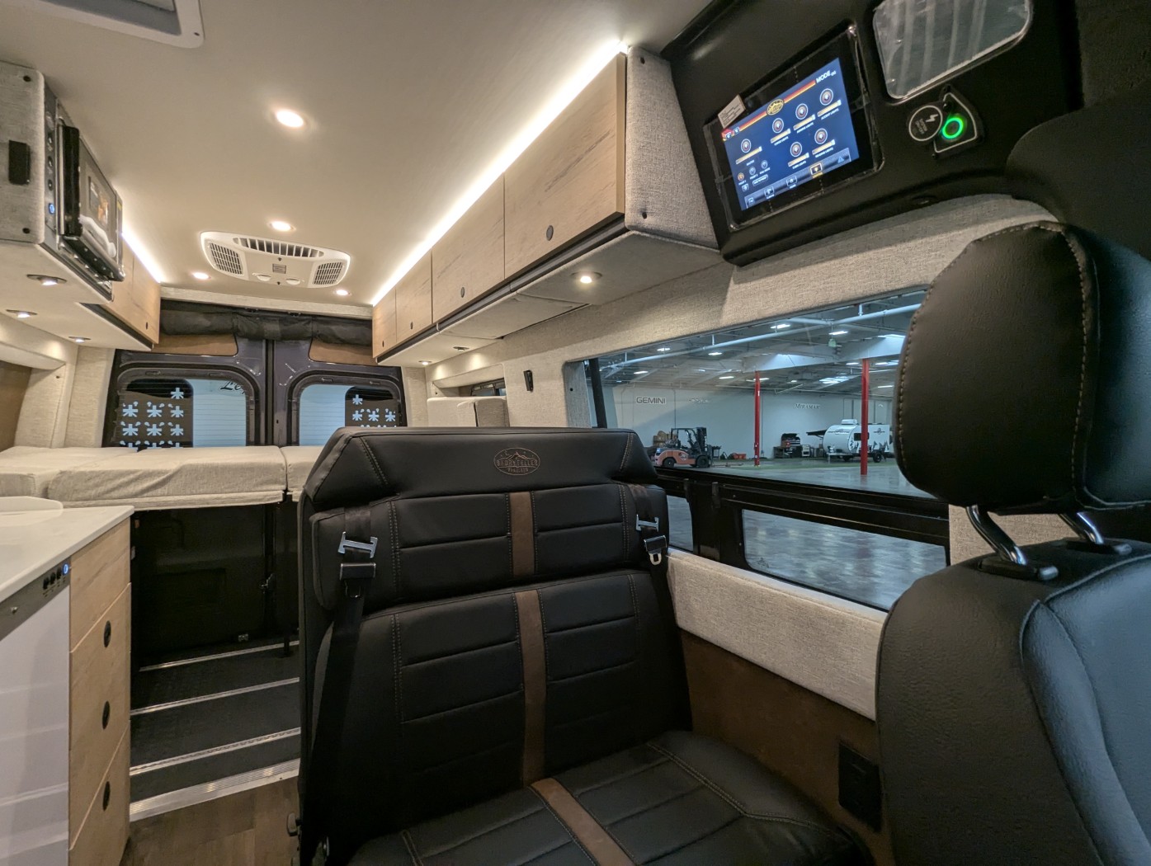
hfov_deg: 94.4
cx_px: 576
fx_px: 533
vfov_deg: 78.2
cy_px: 433
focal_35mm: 16
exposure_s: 1/50
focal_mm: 2.35
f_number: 2.2
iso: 134
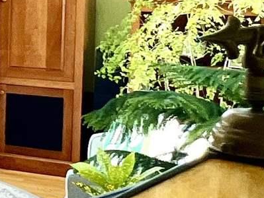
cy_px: 3
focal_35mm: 100
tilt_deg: -2.6
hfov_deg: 15.0
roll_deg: -0.3
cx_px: -301
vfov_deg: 14.6
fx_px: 763
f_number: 1.8
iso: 64
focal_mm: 1.57
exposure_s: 1/99
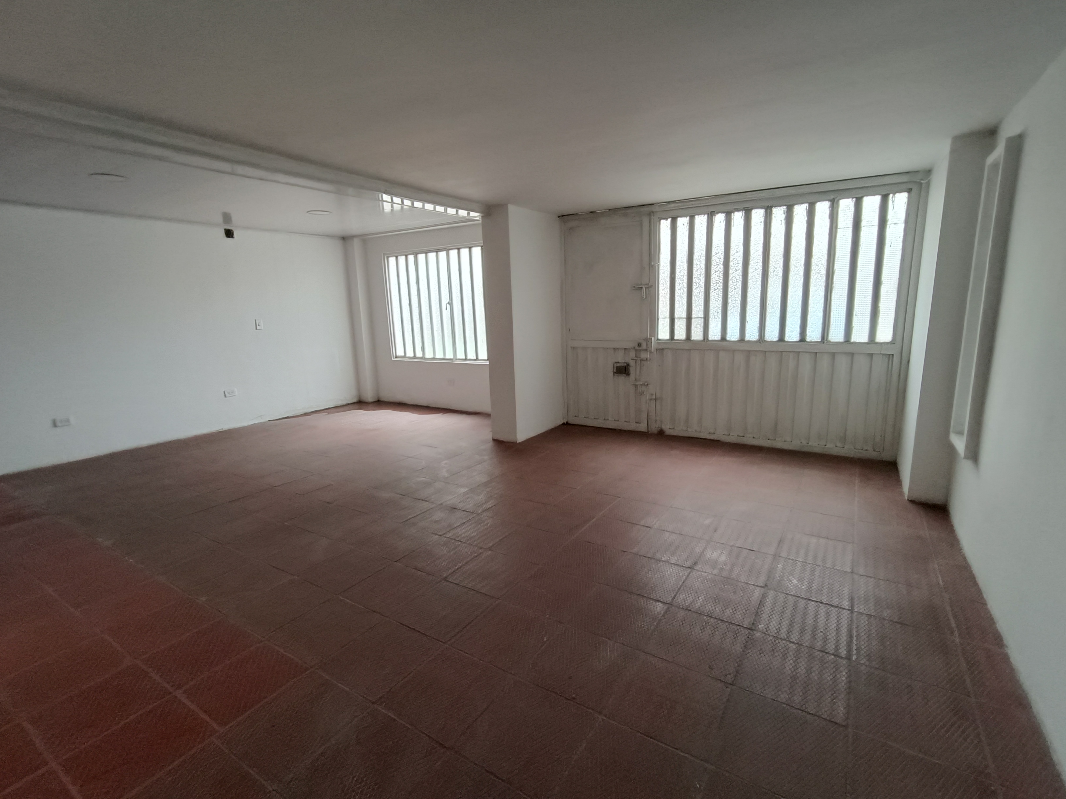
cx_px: 533
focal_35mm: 16
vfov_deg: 78.1
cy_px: 400
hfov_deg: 94.5
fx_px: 493
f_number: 2.2
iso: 435
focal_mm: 1.68
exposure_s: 1/60
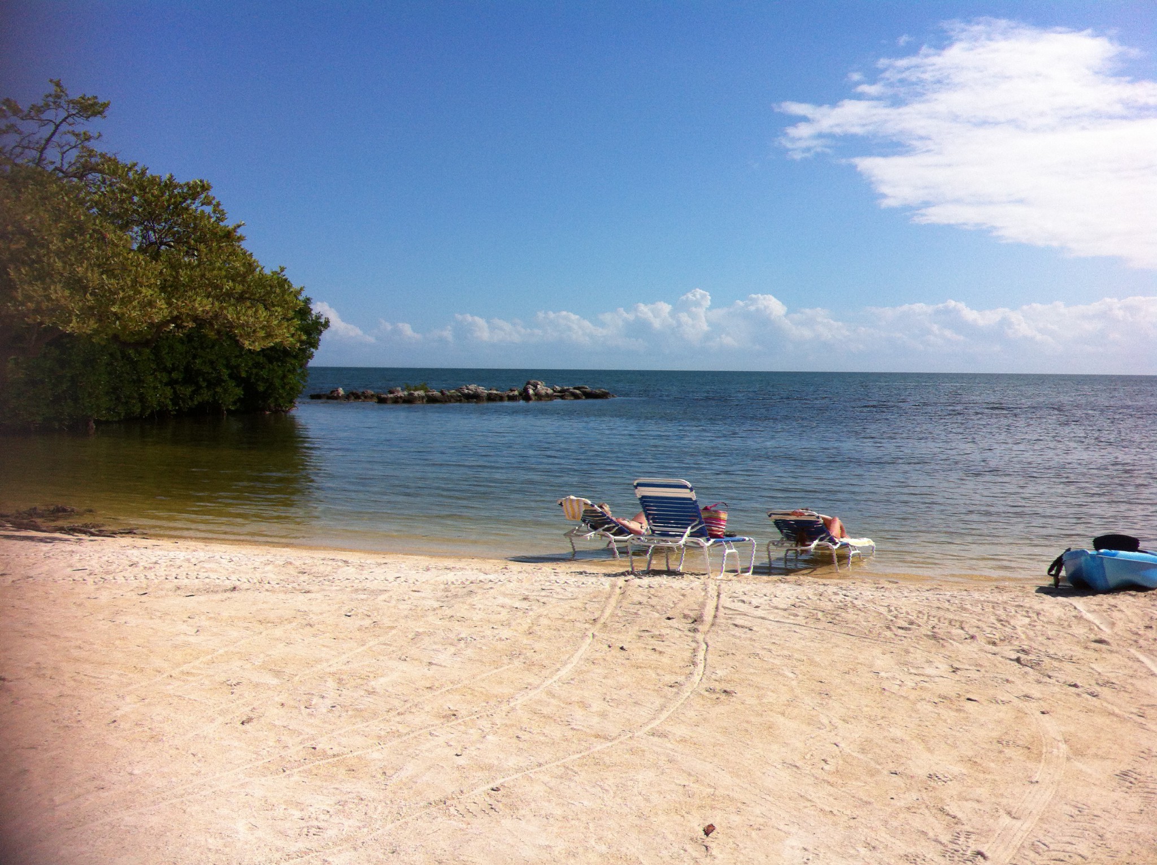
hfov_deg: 52.7
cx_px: 578
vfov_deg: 40.6
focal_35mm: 35
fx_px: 1168
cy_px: 432
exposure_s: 1/3352
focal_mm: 3.85
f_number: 2.8
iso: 80
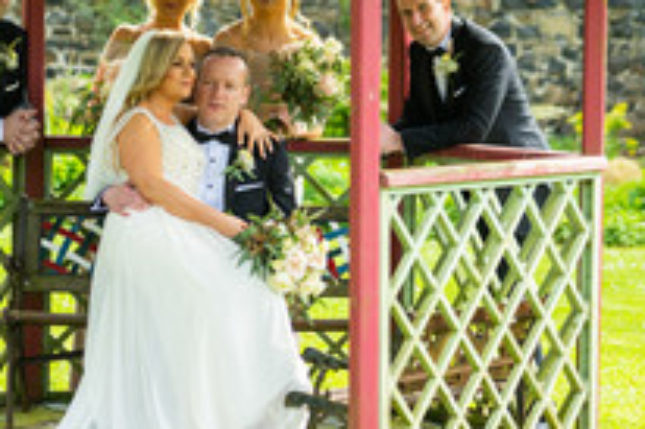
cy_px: 263
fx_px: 3079
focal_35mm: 172
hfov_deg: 11.9
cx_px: 136
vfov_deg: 8.0
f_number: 2.8
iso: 250
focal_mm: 70
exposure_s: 1/640
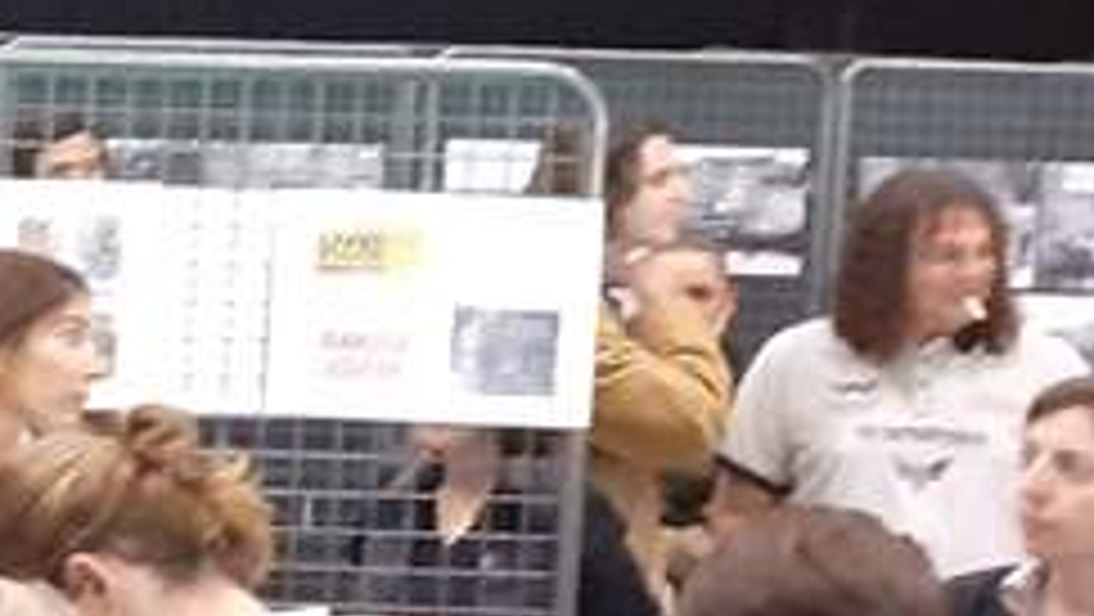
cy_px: 274
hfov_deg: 12.1
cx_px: -1459
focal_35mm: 145
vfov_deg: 8.4
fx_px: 4209
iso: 400
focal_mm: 3.6
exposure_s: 1/25
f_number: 1.9
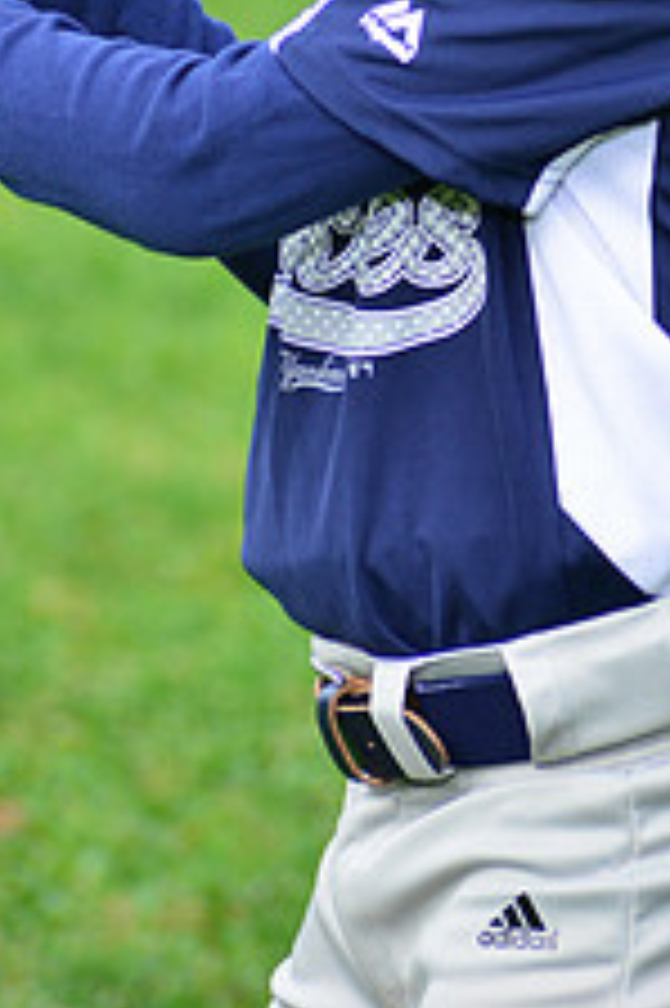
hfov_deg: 3.3
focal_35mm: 415
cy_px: -266
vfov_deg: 4.9
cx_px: 497
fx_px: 11602
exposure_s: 1/200
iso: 320
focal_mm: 160
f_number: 5.6
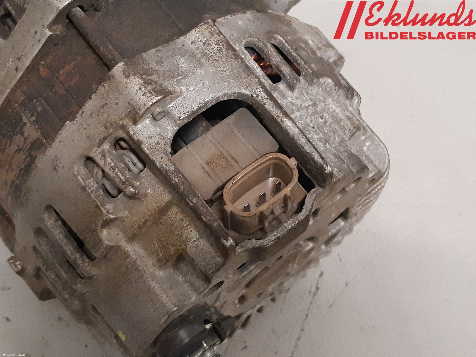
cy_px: 178
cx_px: 238
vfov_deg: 53.1
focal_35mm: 26
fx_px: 358
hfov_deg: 67.3
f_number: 1.7
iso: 250
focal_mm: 3.93
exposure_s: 1/50
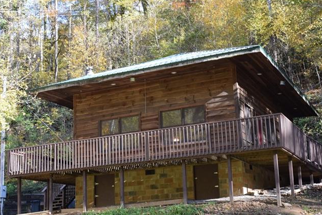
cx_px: 155
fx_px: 519
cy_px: 115
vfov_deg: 23.4
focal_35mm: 58
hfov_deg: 34.5
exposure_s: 1/125
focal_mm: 24
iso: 400
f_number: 5.6
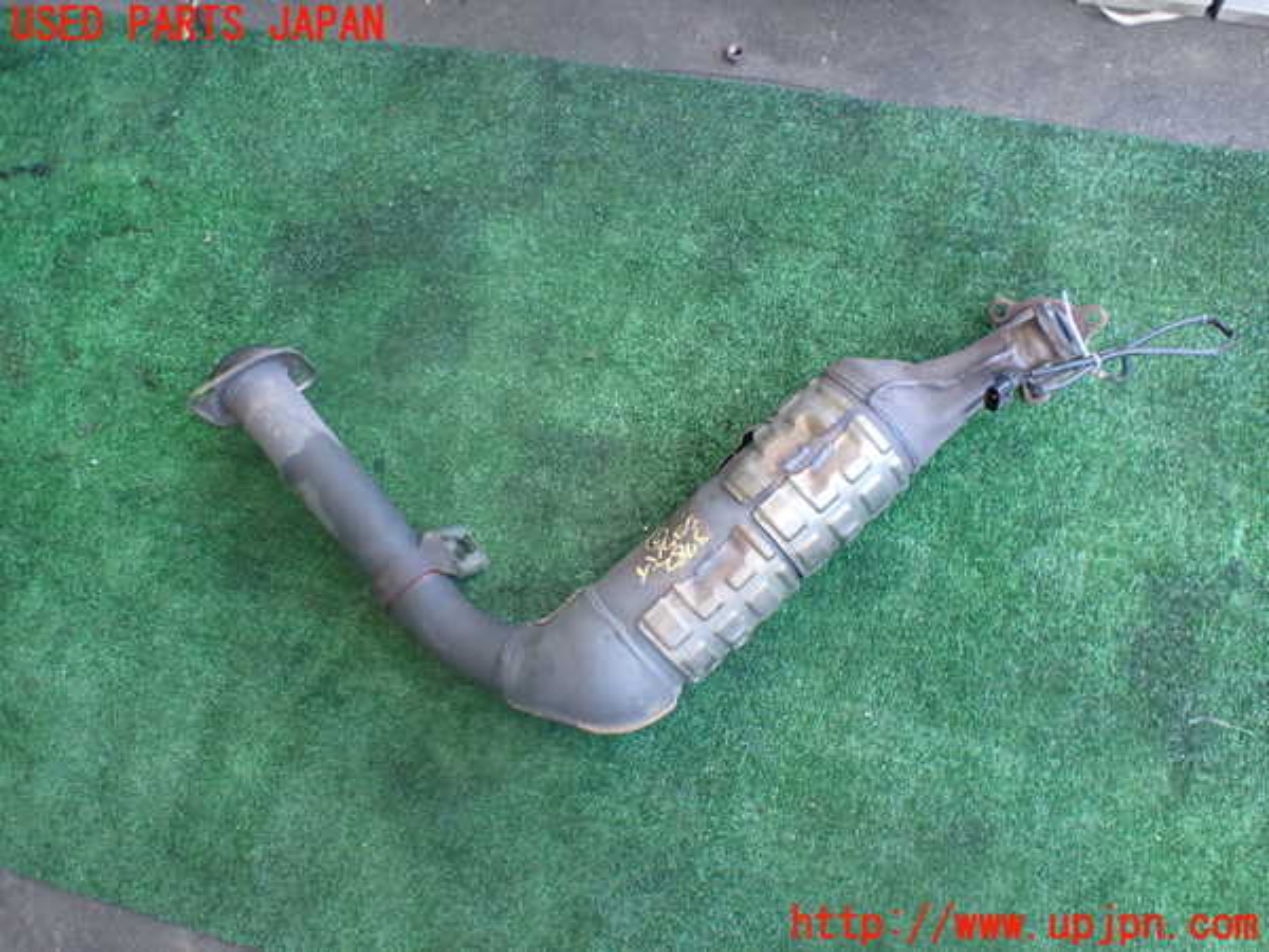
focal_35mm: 30
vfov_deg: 46.8
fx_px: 1100
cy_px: 476
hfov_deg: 60.0
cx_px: 634
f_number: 2.3
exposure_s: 1/125
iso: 320
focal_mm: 5.4
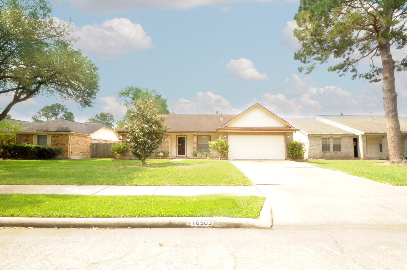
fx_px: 169
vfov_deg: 77.2
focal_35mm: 15
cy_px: 135
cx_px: 204
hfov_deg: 100.5
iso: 3200
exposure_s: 1/250
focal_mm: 10
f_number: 22
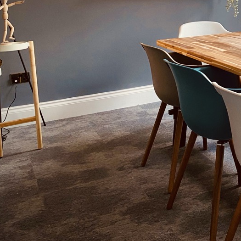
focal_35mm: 56
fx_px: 441
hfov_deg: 28.9
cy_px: 27
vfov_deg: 29.4
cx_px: 232
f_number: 1.8
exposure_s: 1/50
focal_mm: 4.25
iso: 100
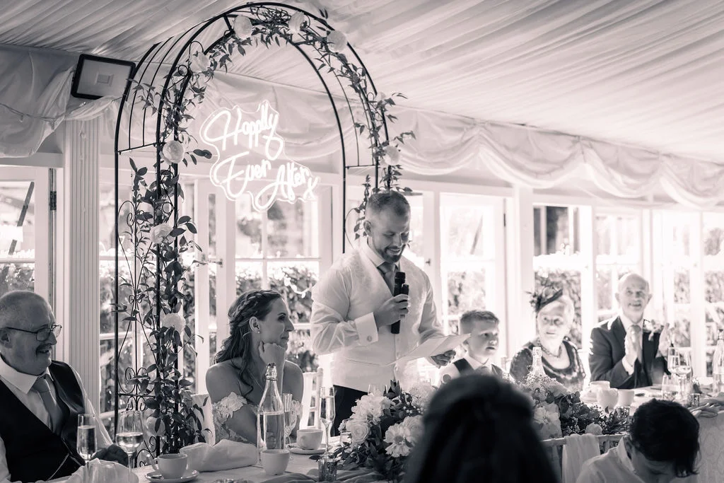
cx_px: 362
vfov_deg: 23.8
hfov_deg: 35.0
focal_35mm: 57
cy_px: 242
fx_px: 1146
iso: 640
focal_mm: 57
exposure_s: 1/250
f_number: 2.8
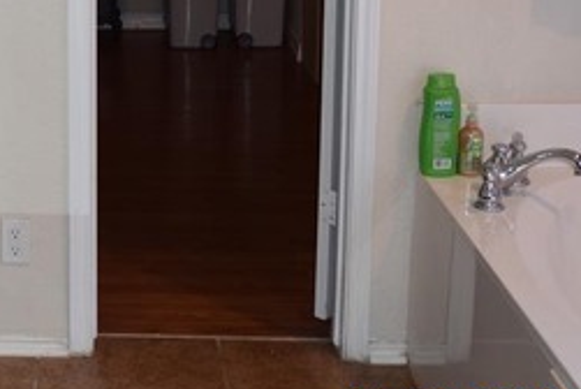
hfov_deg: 23.8
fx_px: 1297
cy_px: -13
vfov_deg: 16.6
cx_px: -44
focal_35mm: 80
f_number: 4.5
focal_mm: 21
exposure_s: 1/80
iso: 800
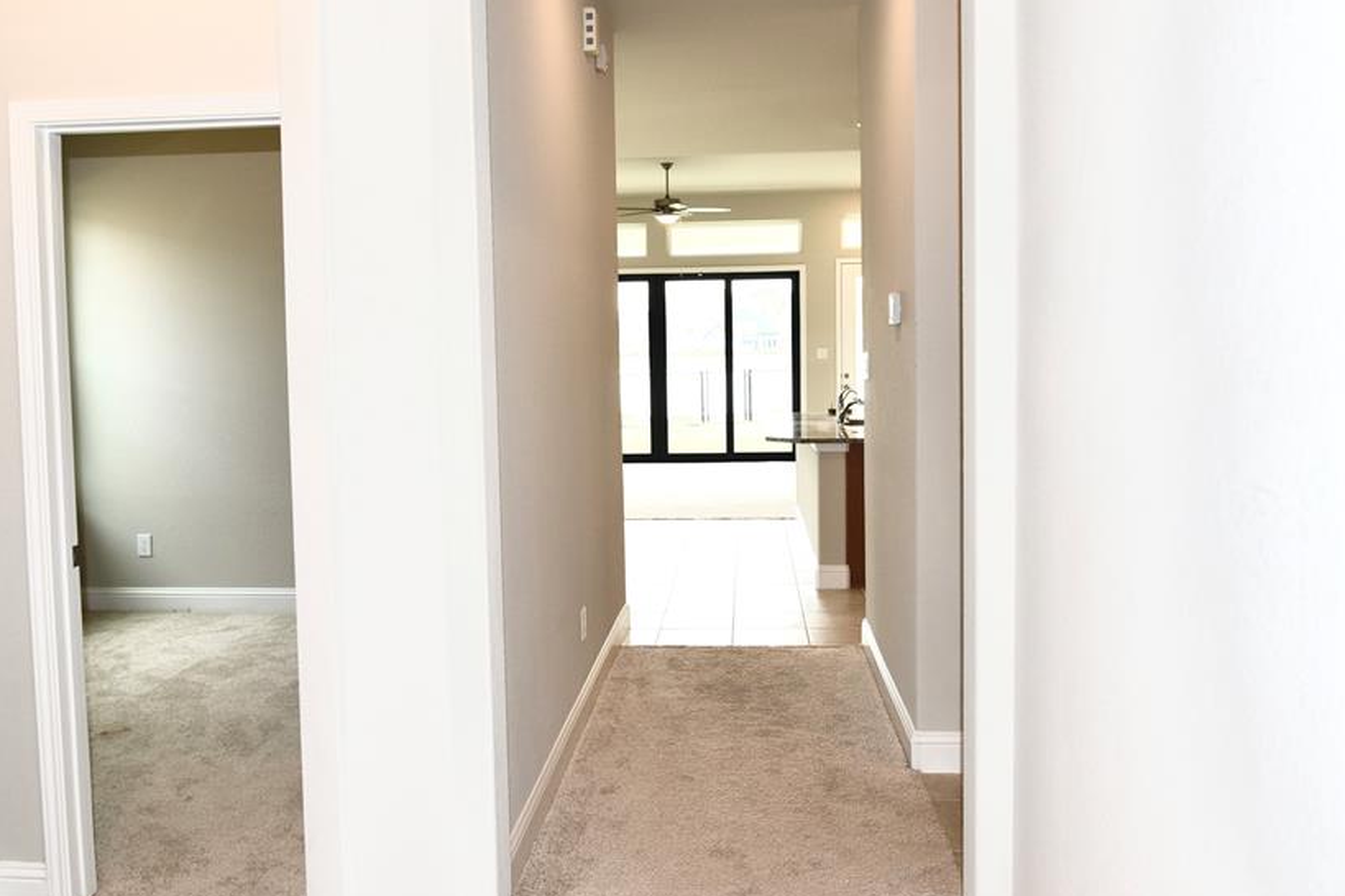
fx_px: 1121
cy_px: 416
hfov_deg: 61.9
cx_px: 652
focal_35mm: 30
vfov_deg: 43.6
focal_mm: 24
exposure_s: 1/125
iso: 640
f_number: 5.6
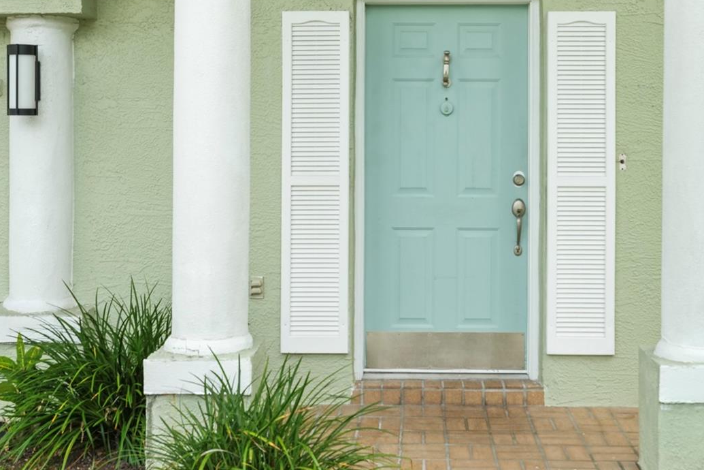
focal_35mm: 51
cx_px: 400
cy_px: 136
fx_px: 997
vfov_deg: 26.2
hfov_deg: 38.8
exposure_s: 1/60
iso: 640
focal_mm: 33
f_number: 9
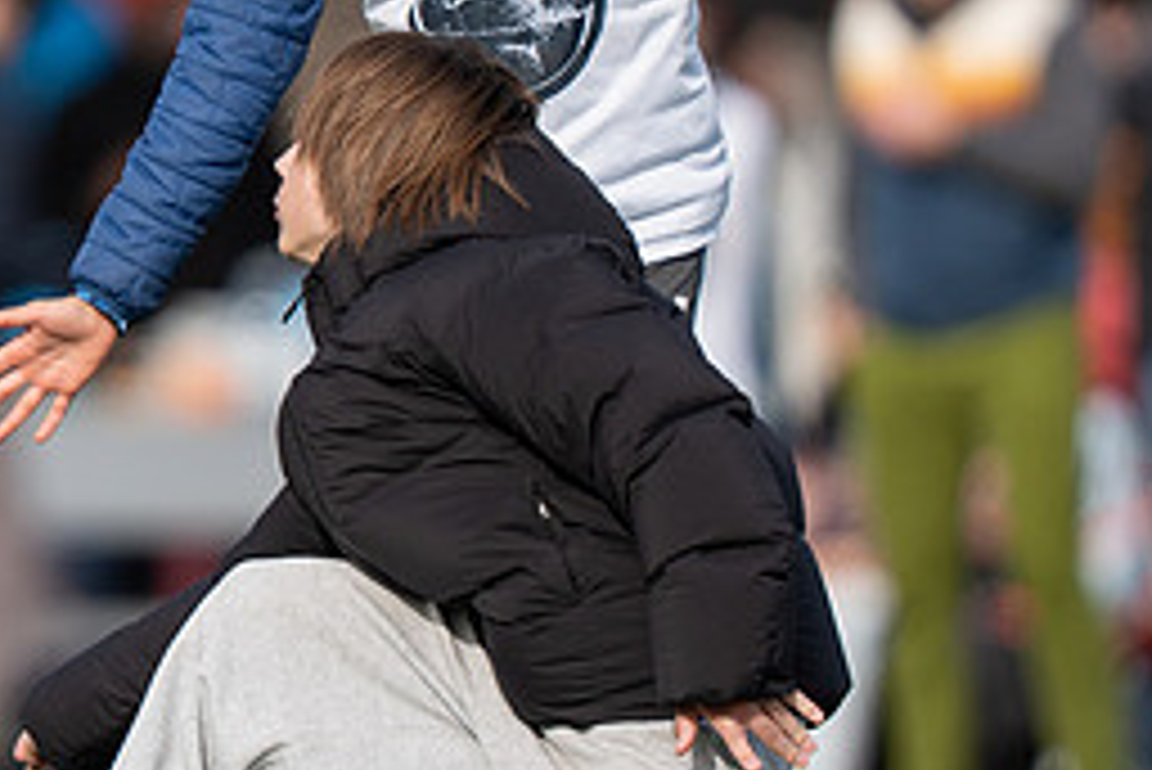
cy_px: 266
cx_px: 238
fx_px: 41077
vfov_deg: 1.1
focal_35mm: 1283
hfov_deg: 1.6
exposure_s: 1/2000
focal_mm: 400
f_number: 2.8
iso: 250
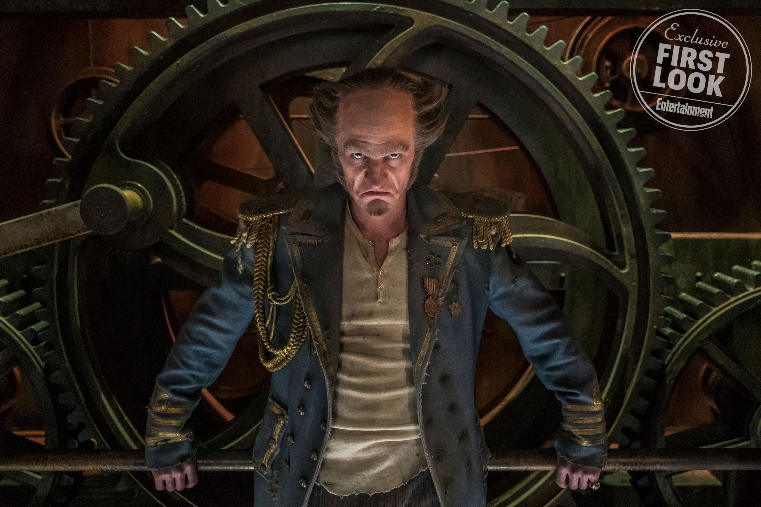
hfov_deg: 58.7
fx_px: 676
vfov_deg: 41.1
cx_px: 380
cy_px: 254
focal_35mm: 32
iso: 10000
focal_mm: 21.3
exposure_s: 1/250
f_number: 2.8
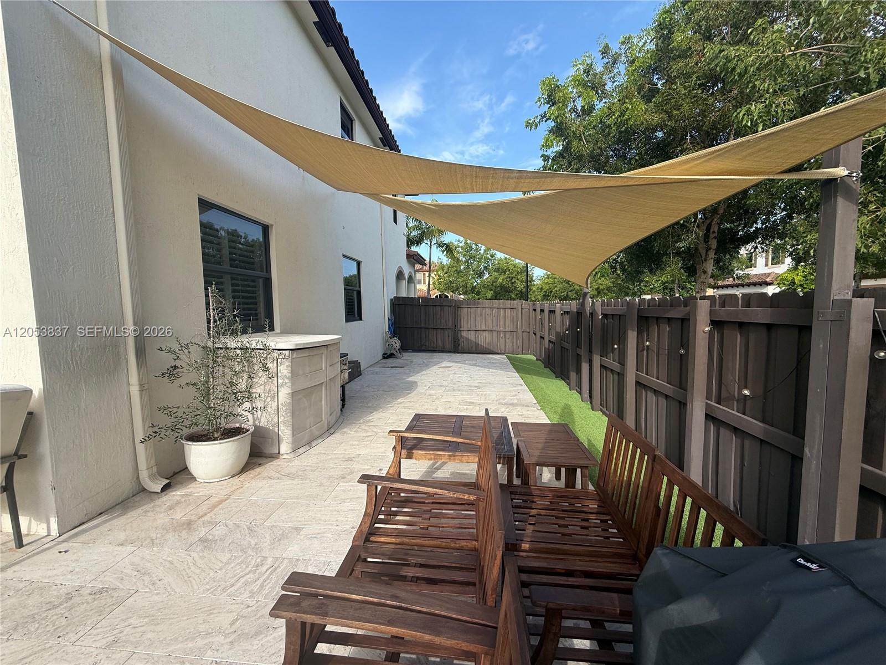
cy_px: 332
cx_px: 443
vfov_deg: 85.7
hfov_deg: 102.1
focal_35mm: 14
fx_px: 358
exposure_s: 1/535
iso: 50
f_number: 2.2
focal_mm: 2.22
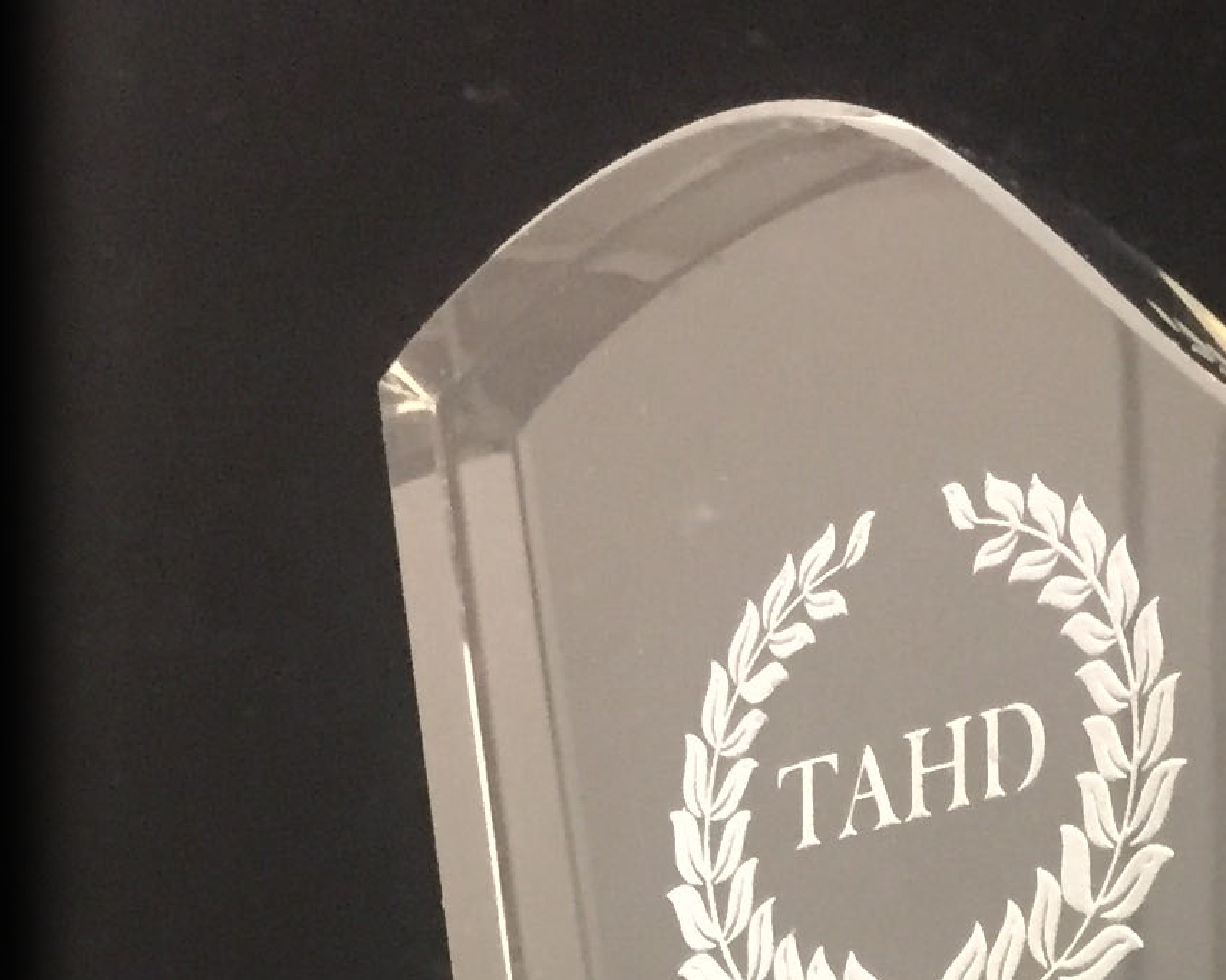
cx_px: 1414
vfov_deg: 12.4
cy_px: 2040
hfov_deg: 17.1
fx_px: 3919
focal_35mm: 108
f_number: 2.2
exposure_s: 1/17
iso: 250
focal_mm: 4.15
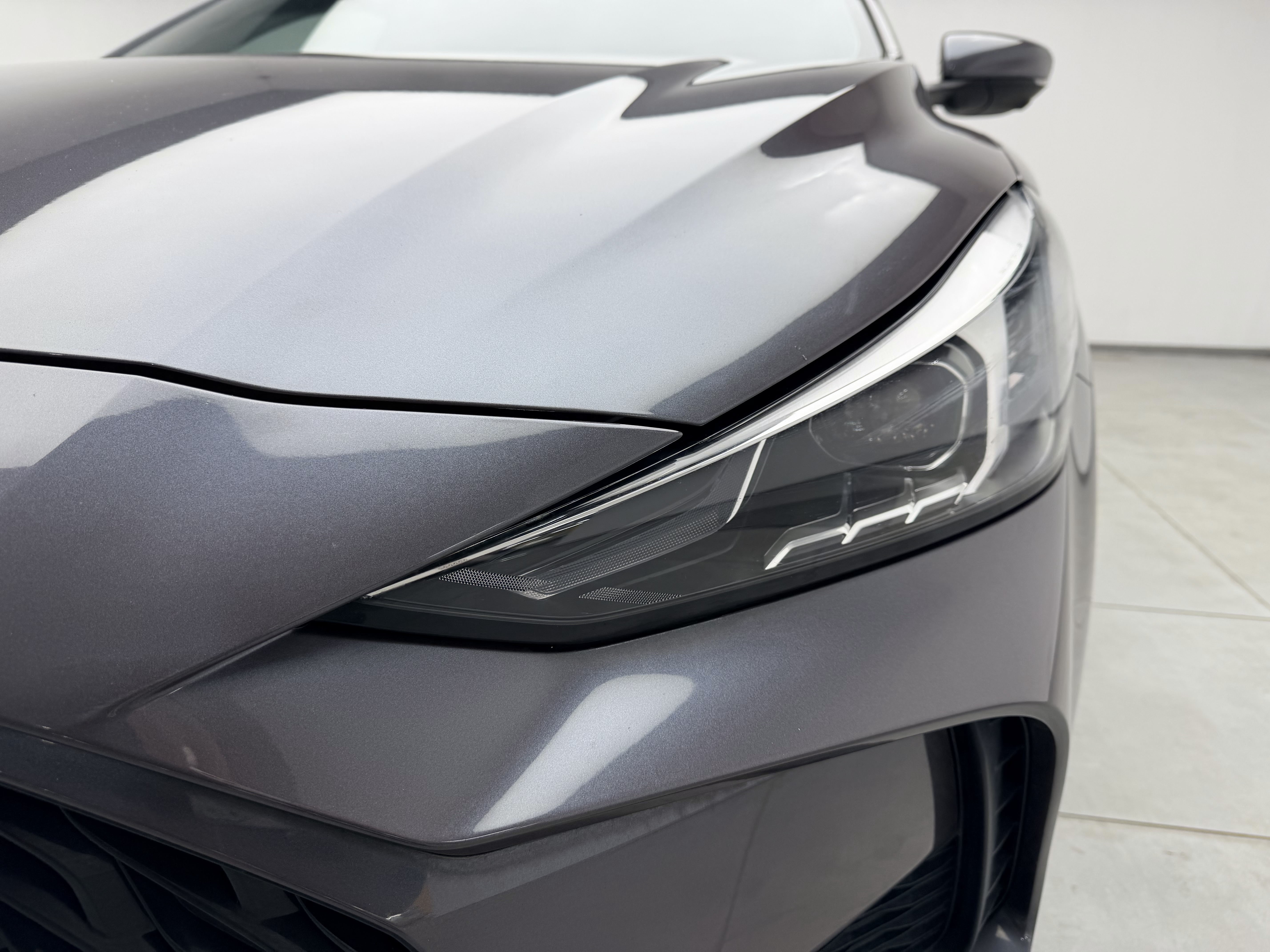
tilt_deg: -15.6
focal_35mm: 24
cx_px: 635
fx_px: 881
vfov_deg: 56.8
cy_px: 476
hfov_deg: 71.6
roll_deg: -0.2
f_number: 1.78
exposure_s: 1/100
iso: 64
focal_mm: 6.76
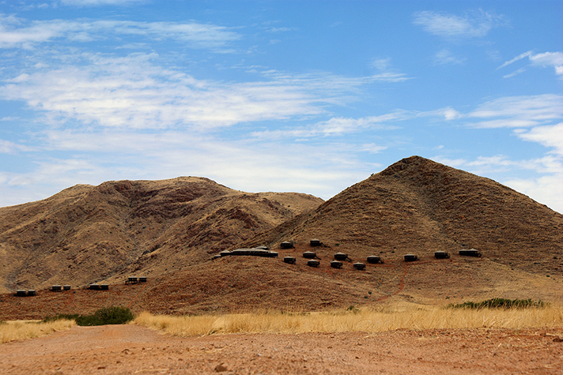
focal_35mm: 105
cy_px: 188
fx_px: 1642
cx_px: 282
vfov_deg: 13.0
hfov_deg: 19.5
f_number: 13
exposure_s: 1/250
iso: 100
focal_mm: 70
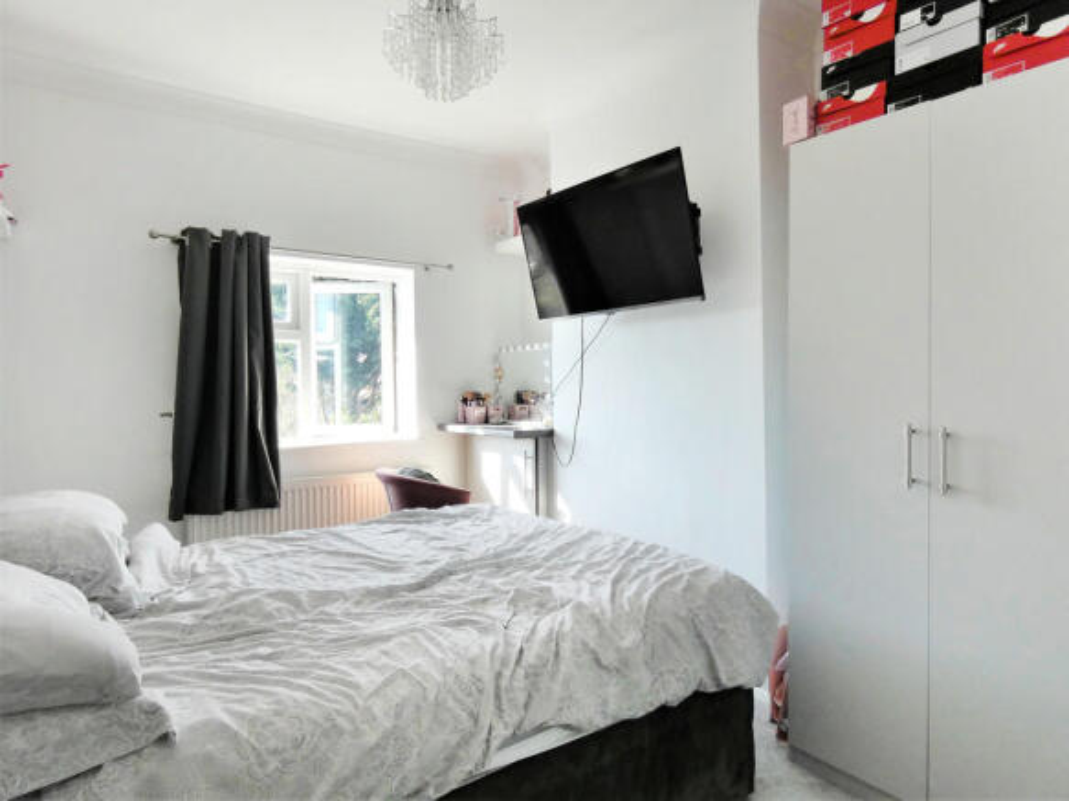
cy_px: 400
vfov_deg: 66.0
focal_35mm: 20
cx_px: 534
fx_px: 618
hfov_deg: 81.8
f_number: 2.8
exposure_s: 1/160
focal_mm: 3.6
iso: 80
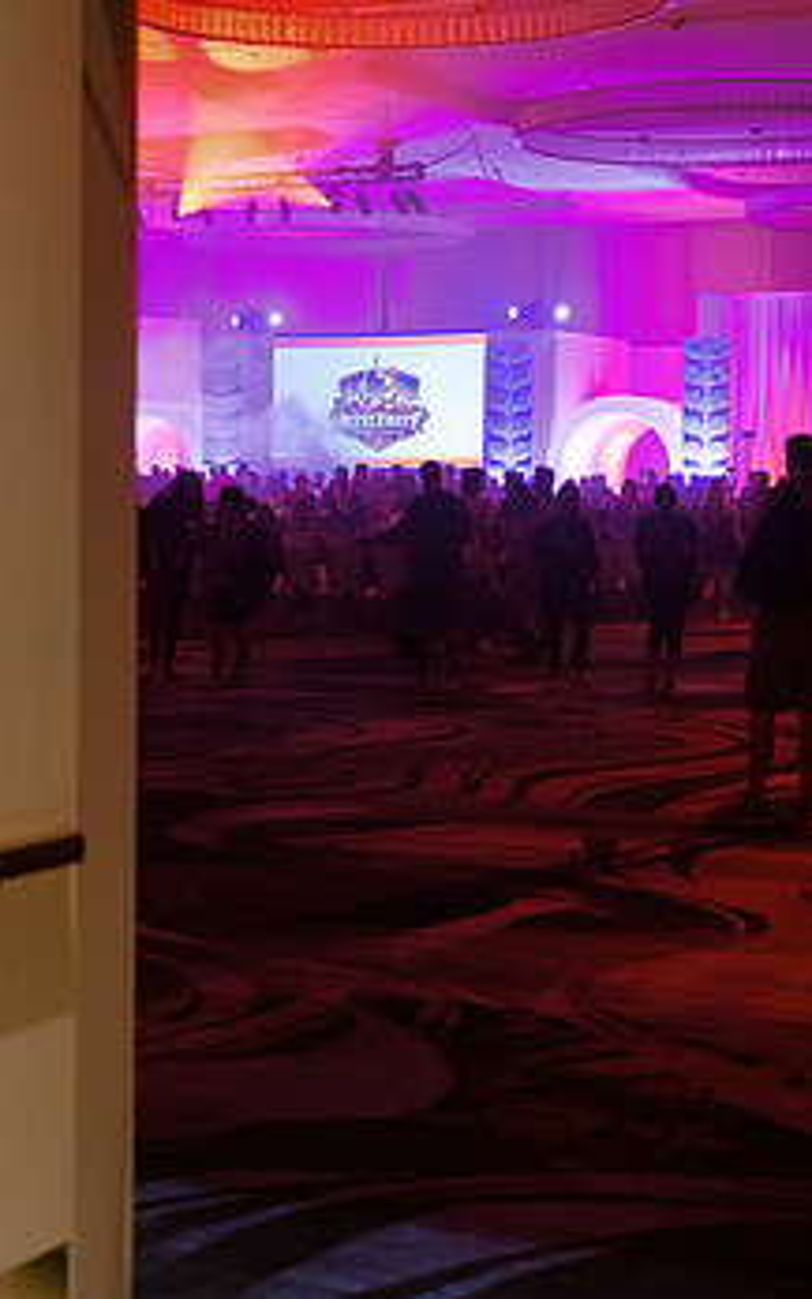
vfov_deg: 31.0
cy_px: 513
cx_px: 258
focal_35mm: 66
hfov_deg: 19.6
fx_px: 2336
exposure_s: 1/160
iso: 1600
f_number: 3.2
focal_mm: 50
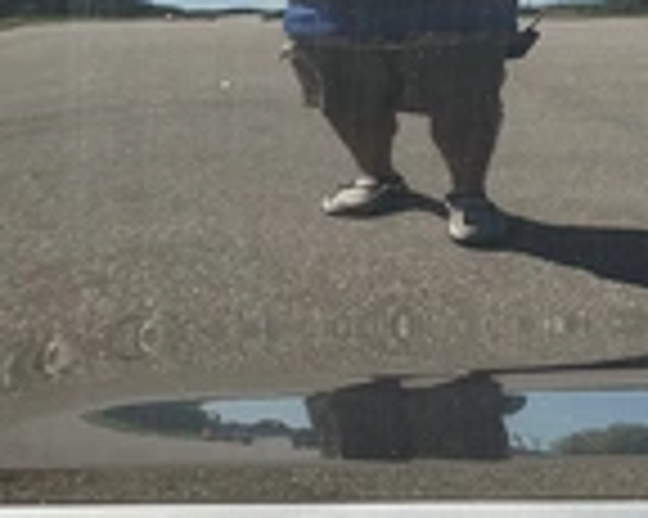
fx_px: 1457
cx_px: 392
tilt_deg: -14.5
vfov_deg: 20.0
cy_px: 131
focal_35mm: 76
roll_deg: -3.0
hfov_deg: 25.0
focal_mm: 3
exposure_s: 1/221
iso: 20
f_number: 1.8
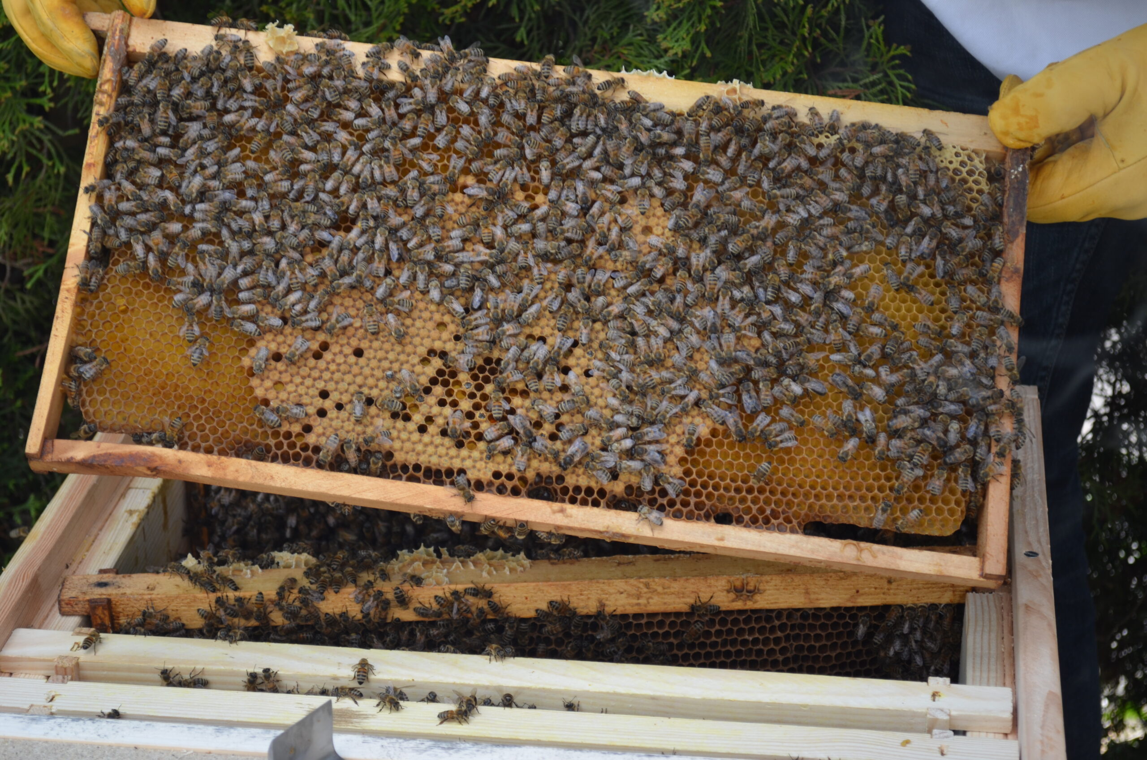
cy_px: 380
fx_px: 2623
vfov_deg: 16.5
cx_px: 574
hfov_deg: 24.7
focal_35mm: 82
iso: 200
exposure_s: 1/125
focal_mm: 55
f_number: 5.6
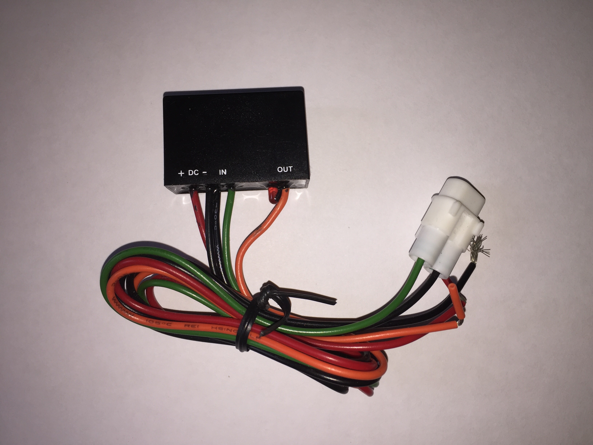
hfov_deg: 61.7
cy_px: 222
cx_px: 296
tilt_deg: -88.6
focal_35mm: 29
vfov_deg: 48.2
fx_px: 497
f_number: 2.2
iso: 32
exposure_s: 1/314
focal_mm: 4.15
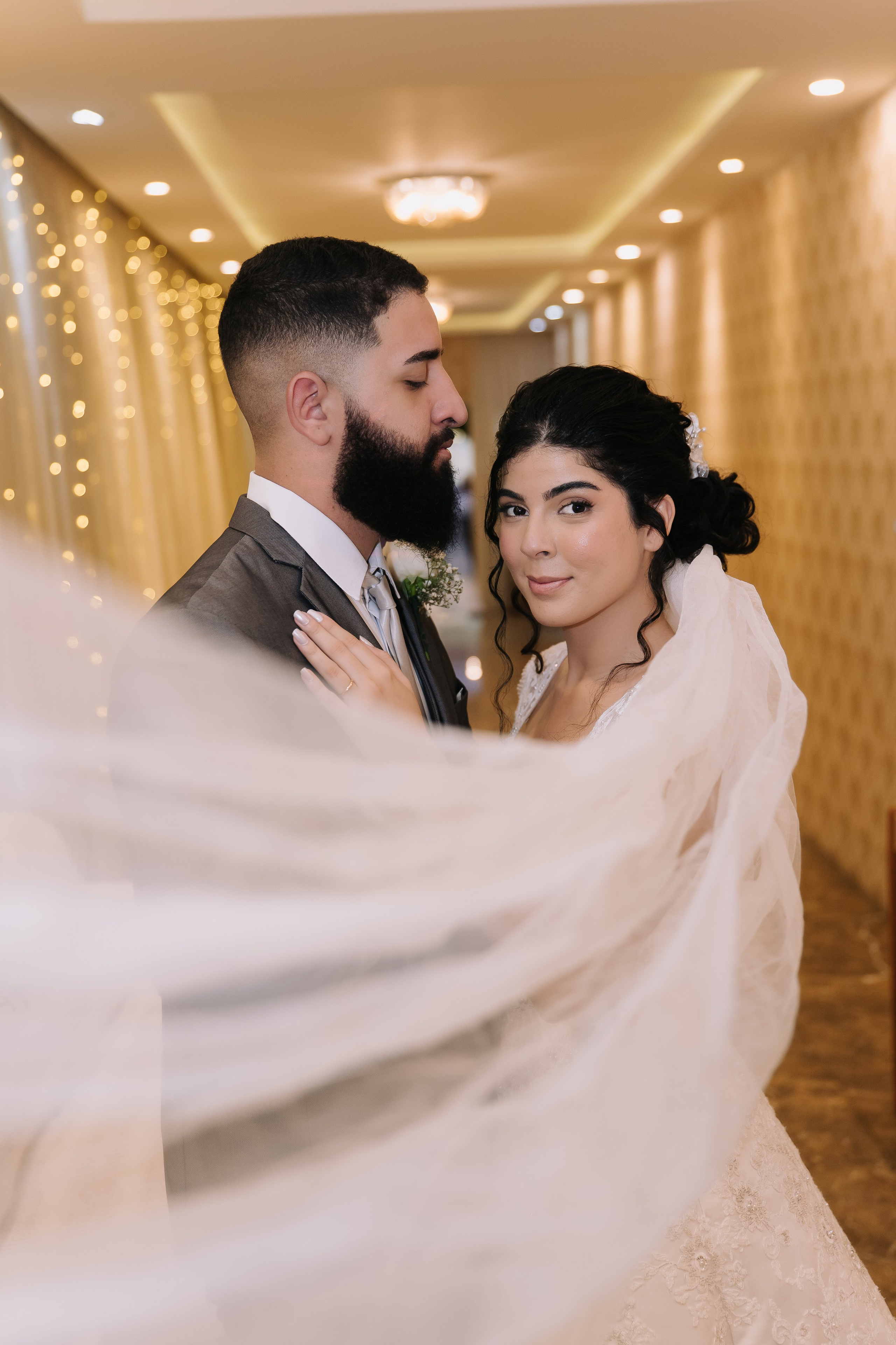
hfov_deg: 29.9
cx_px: 448
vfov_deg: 43.6
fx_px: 1680
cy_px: 672
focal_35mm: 45
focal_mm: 43
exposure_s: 1/125
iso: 800
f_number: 2.8
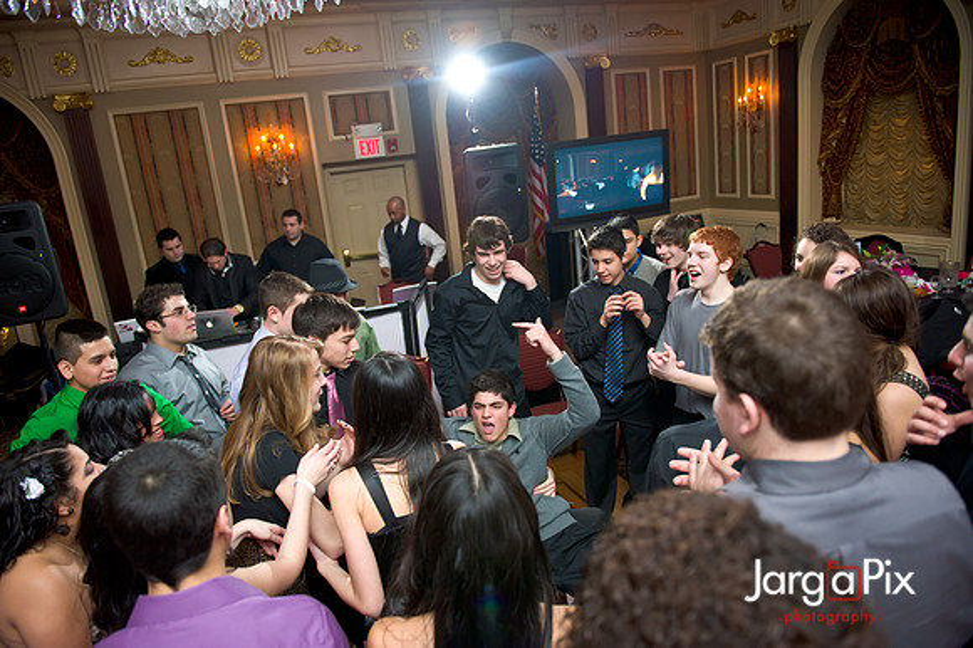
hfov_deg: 73.8
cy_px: 324
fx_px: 648
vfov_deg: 53.1
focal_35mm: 24
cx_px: 486
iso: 1600
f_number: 2.8
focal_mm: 24
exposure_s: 1/125
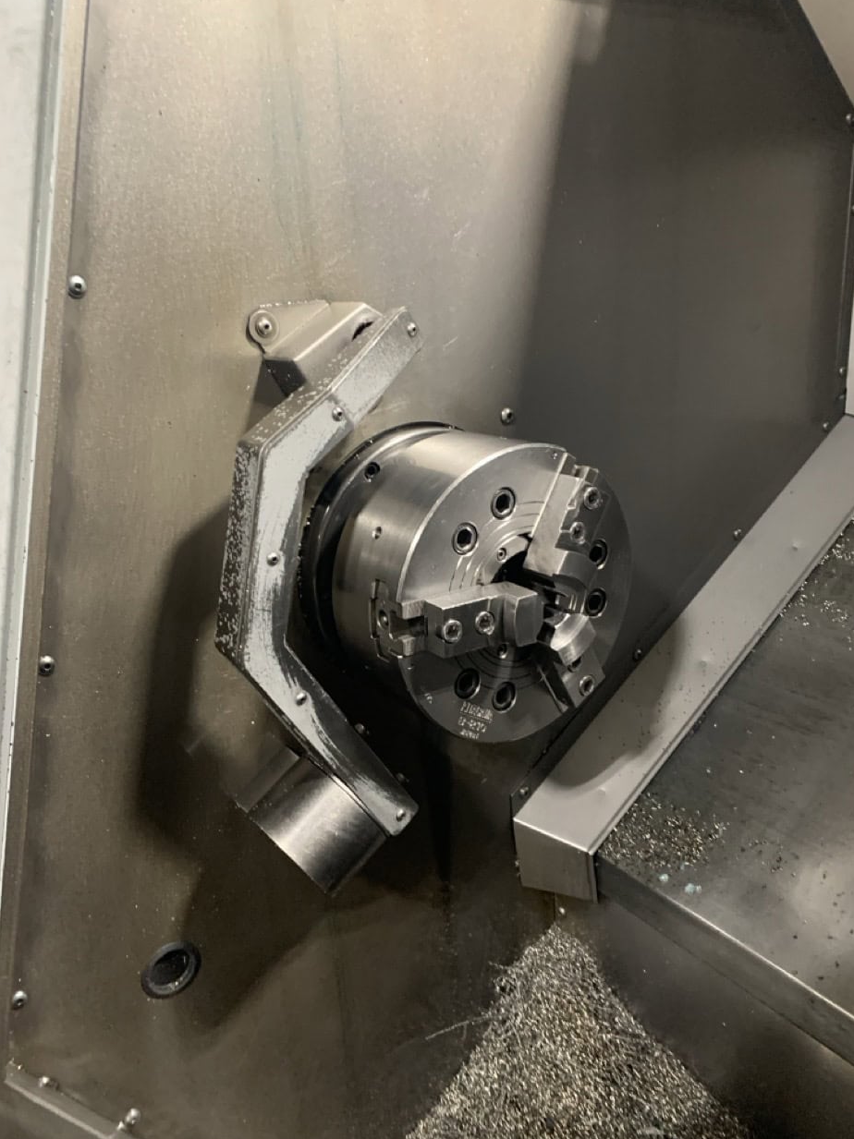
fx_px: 889
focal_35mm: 27
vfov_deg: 65.3
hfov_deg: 51.3
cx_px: 428
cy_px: 556
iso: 400
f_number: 1.8
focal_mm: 4.2
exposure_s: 1/48
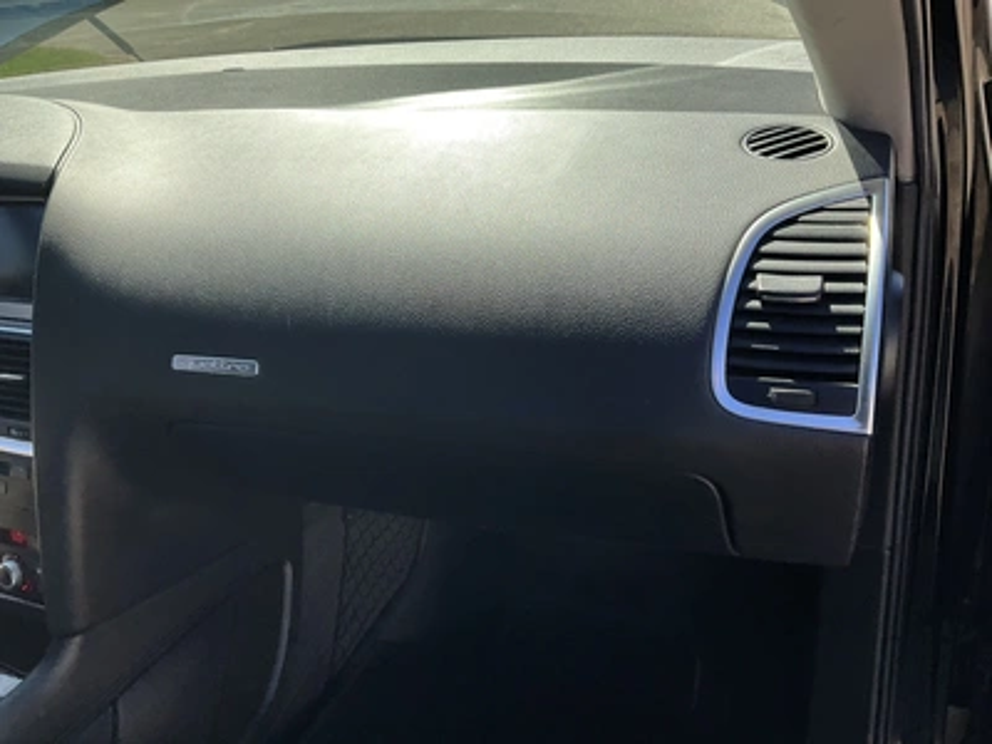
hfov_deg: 61.7
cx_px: 496
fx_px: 831
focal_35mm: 29
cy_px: 372
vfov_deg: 48.2
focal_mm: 3
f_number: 1.8
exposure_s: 1/500
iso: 25
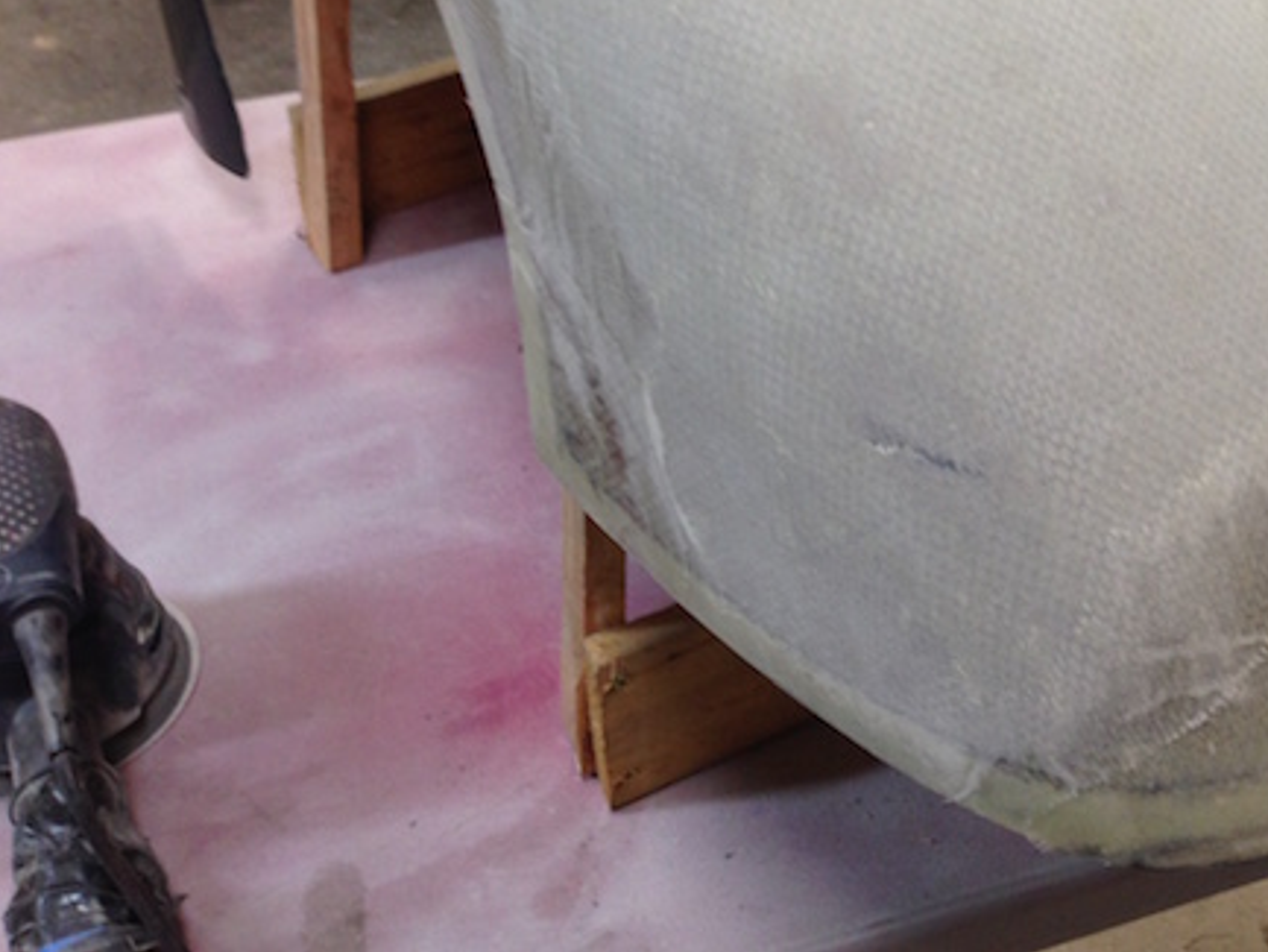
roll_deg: +0.6
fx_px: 2235
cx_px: 1168
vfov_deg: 23.3
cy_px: 76
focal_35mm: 61
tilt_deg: -33.8
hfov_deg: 30.1
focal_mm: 4.12
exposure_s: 1/20
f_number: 2.4
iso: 50
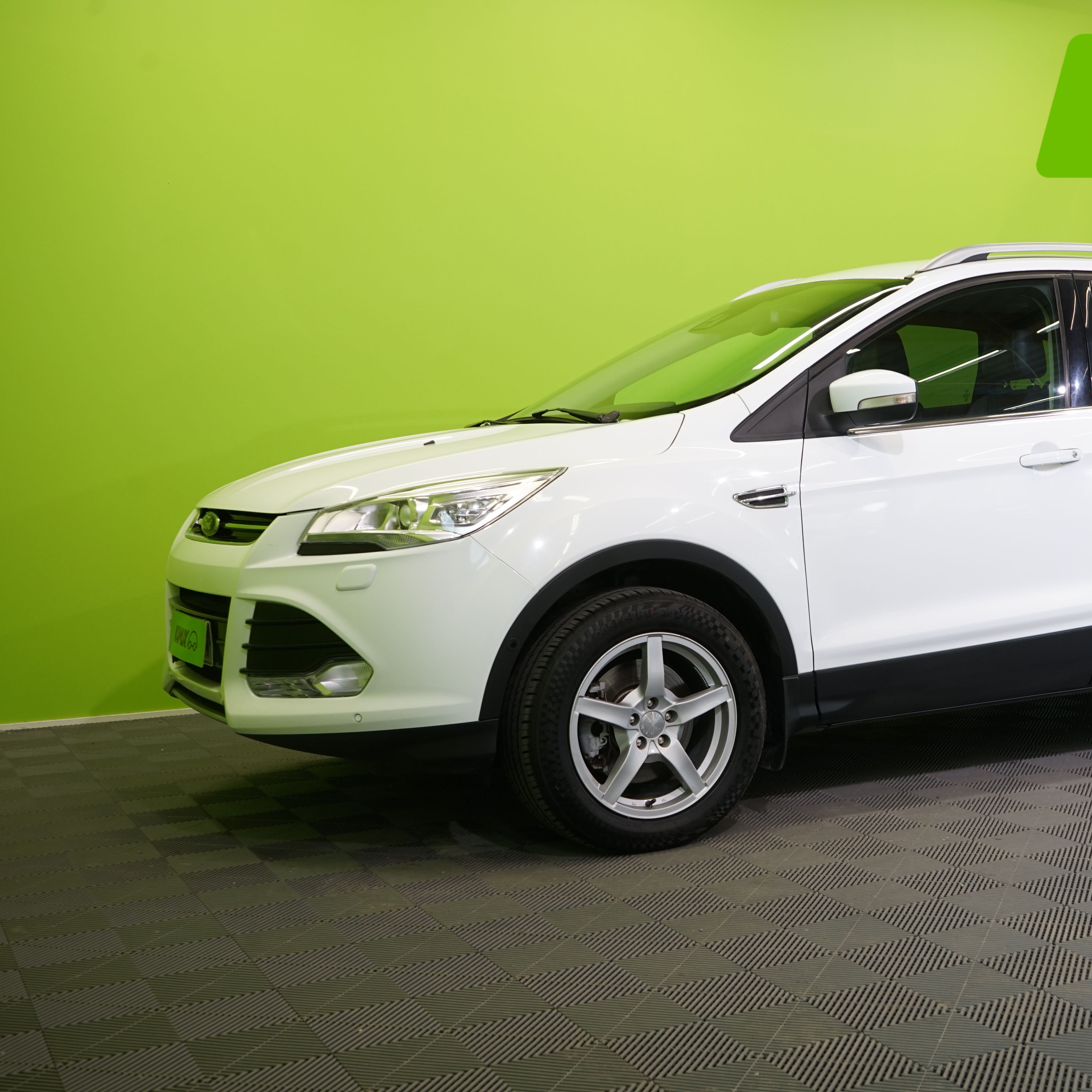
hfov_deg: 38.1
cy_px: 538
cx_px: 826
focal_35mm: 43
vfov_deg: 39.2
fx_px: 1535
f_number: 6.3
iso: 500
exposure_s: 1/40
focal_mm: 33
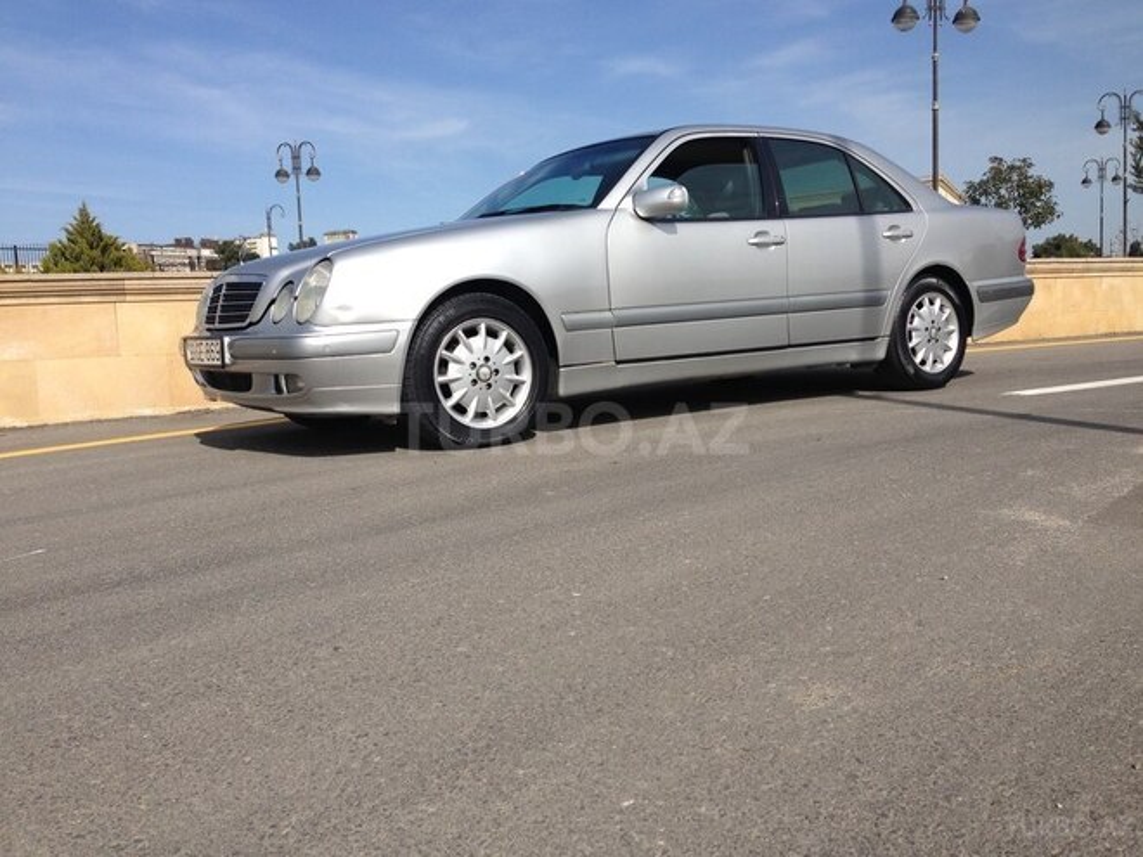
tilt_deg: -6.5
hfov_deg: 55.4
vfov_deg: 42.9
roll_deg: +4.7
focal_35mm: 33
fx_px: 1090
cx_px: 572
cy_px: 428
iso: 50
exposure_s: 1/2262
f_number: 2.4
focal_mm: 4.12
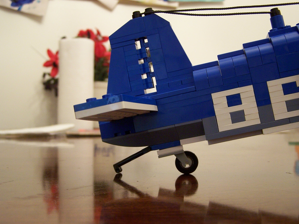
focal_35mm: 43
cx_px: 164
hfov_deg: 43.8
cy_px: 116
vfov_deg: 33.6
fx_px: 371
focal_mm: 6.3
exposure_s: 1/8
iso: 140
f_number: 2.8
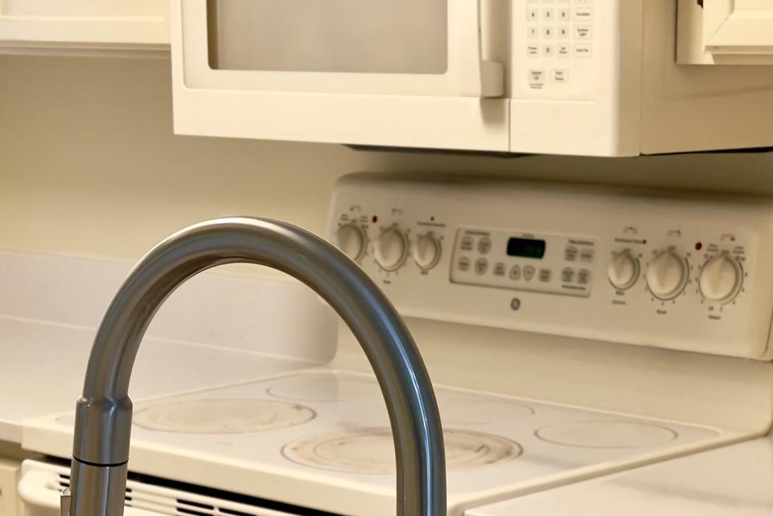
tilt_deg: -11.8
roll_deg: +0.5
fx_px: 2384
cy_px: 476
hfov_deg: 18.4
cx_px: 276
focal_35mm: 111
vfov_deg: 12.2
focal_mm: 7.5
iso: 100
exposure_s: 1/60
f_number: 2.2
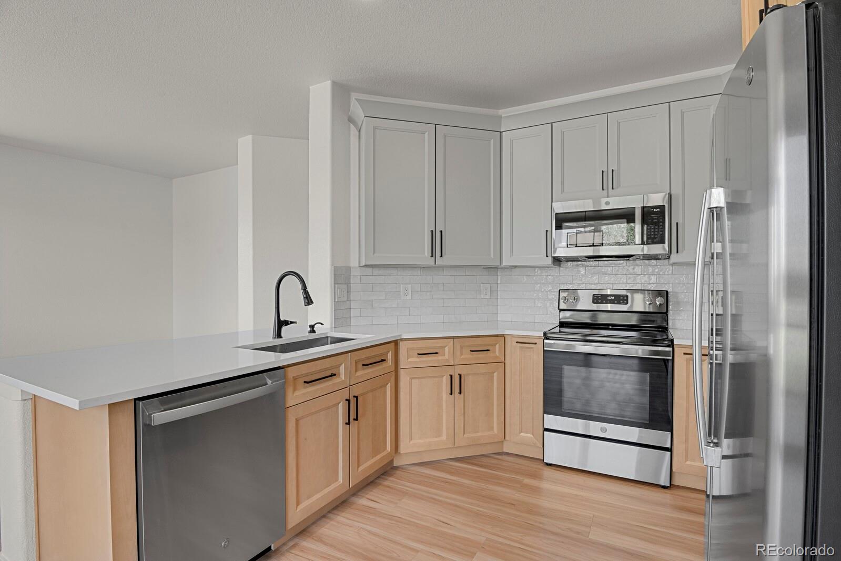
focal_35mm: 17
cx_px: 420
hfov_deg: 93.3
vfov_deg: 70.4
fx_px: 397
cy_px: 280
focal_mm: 17
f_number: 8
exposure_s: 1
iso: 250
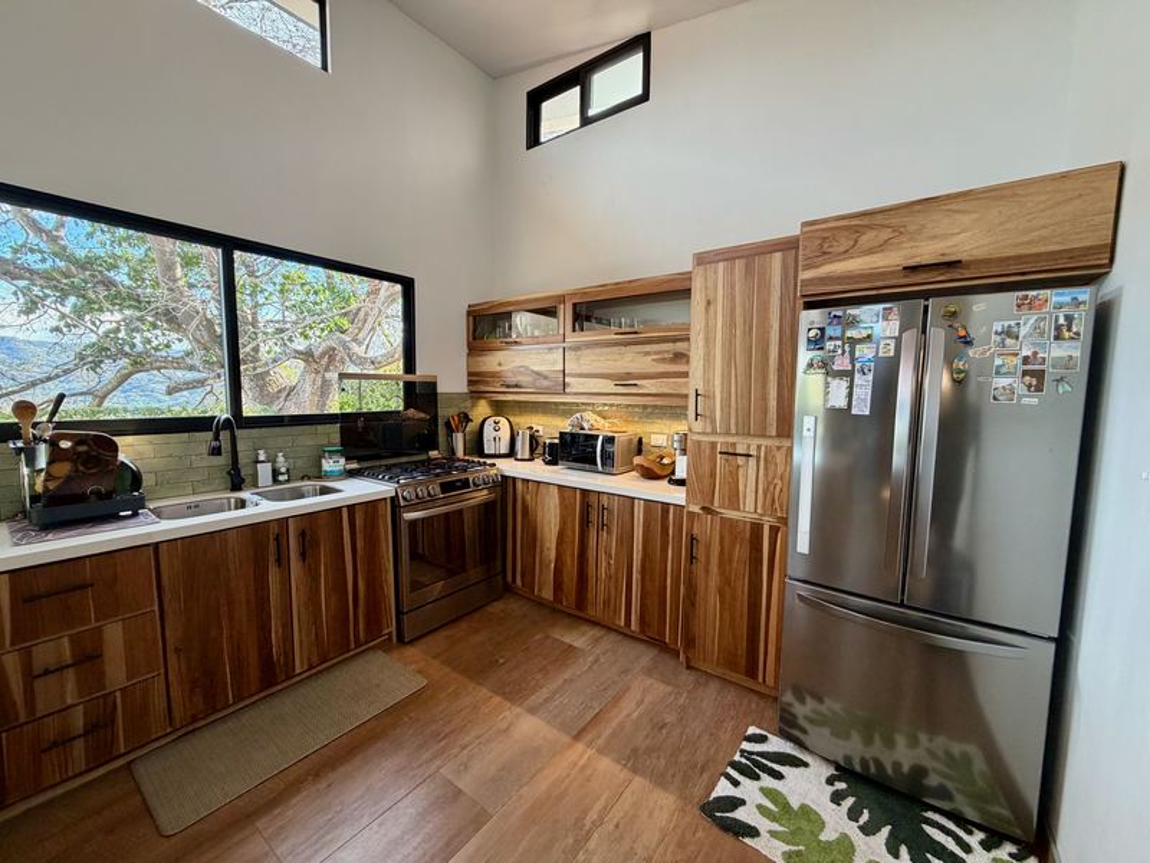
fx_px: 465
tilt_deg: -5.0
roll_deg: -0.3
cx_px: 575
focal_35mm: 14
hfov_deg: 102.1
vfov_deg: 85.7
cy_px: 432
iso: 200
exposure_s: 1/120
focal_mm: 2.22
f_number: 2.2
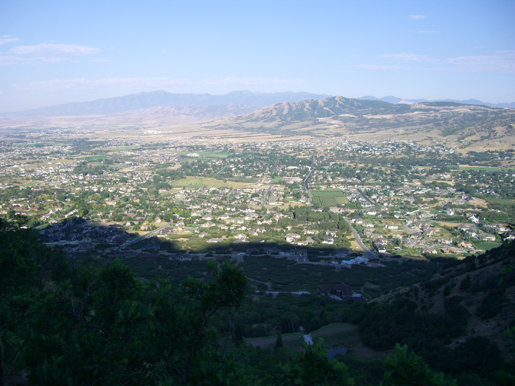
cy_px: 193
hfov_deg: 49.0
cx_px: 258
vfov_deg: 37.7
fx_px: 565
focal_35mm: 38
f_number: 5.6
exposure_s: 1/160
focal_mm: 7.9
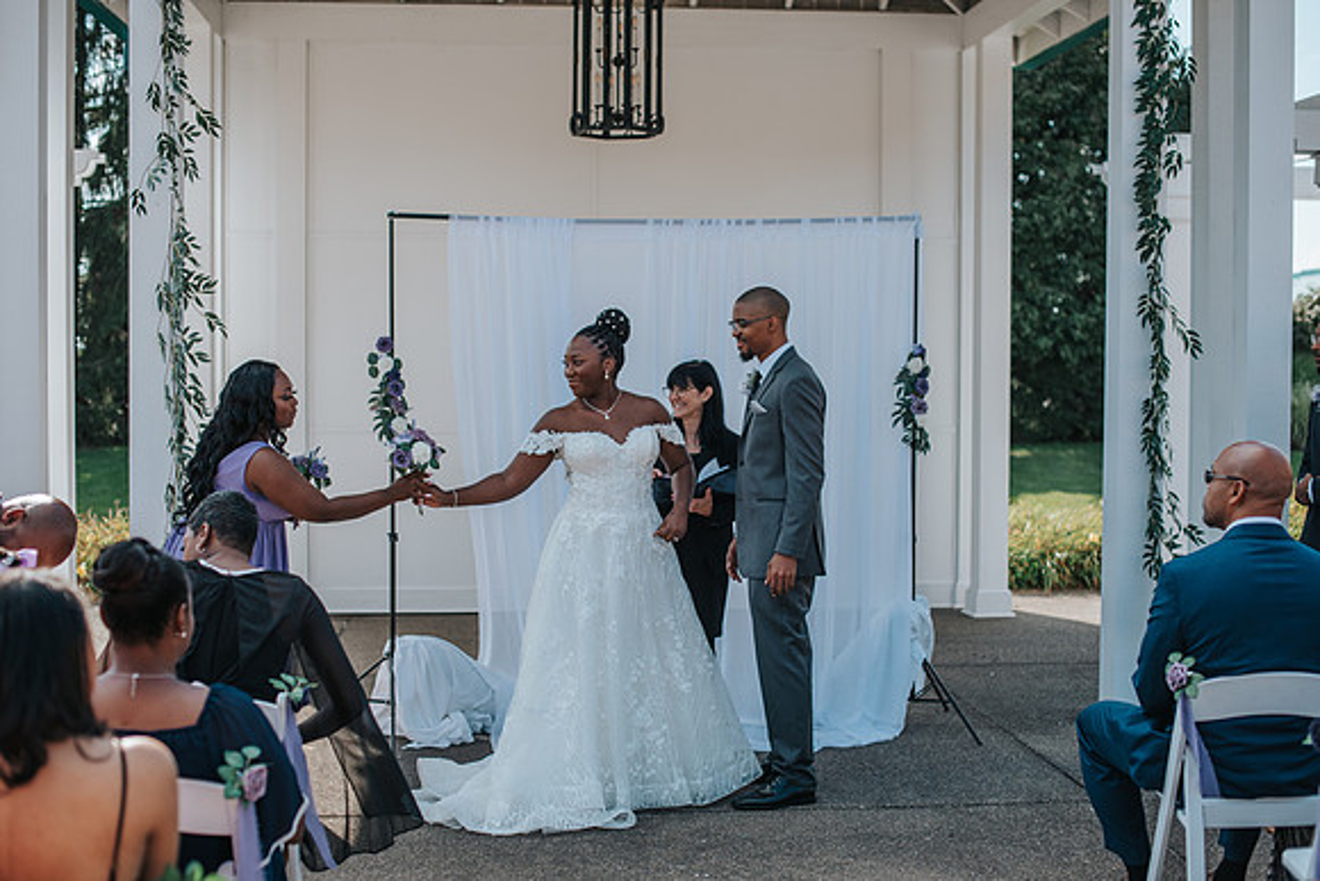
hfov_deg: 38.9
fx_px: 1871
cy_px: 440
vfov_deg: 26.5
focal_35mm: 51
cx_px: 660
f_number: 2.5
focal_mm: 50
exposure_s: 1/2500
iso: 200
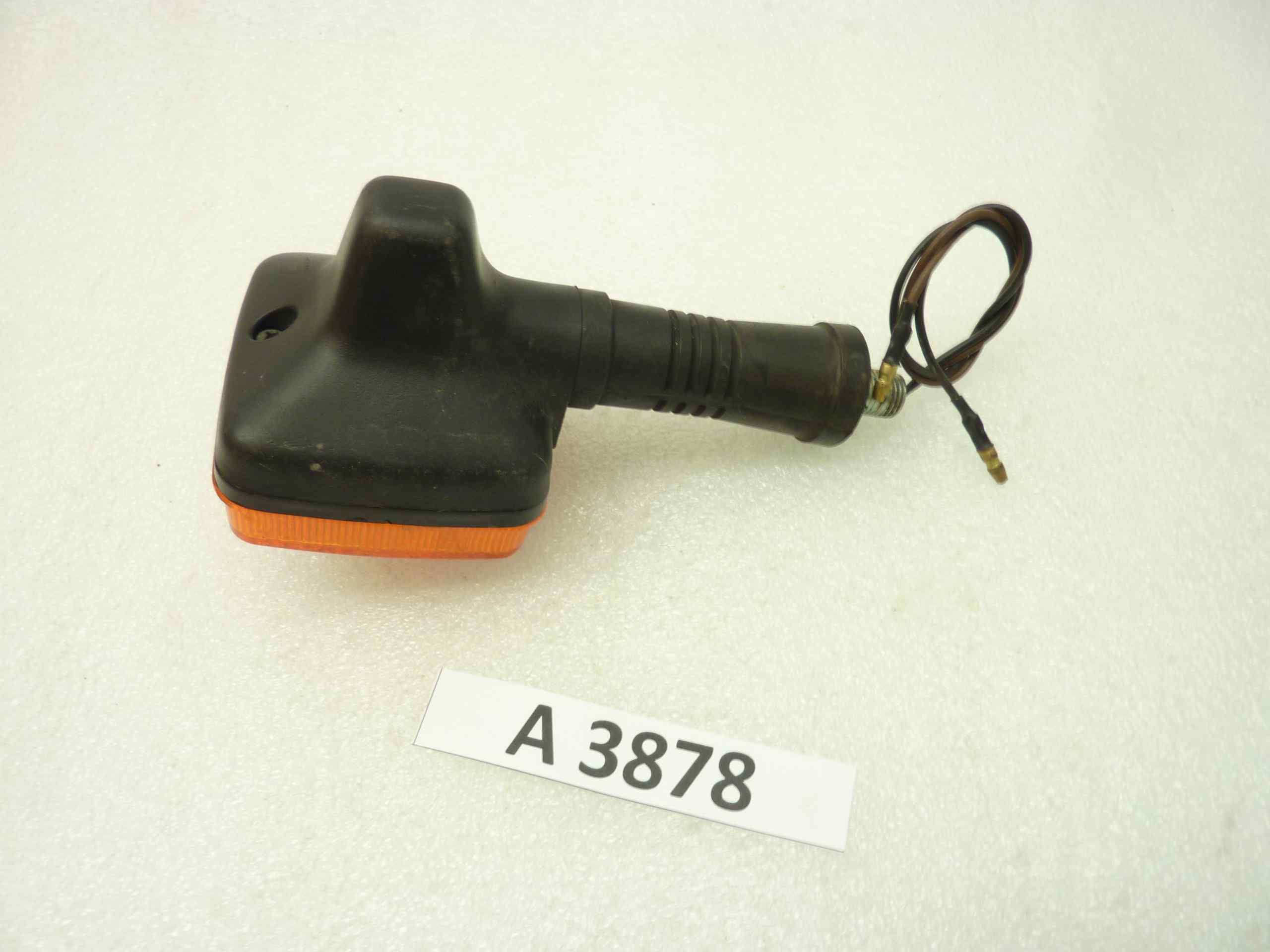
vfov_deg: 54.9
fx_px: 917
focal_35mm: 25
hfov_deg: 69.4
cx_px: 635
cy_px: 476
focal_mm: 4.1
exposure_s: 1/15
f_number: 3.3
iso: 80
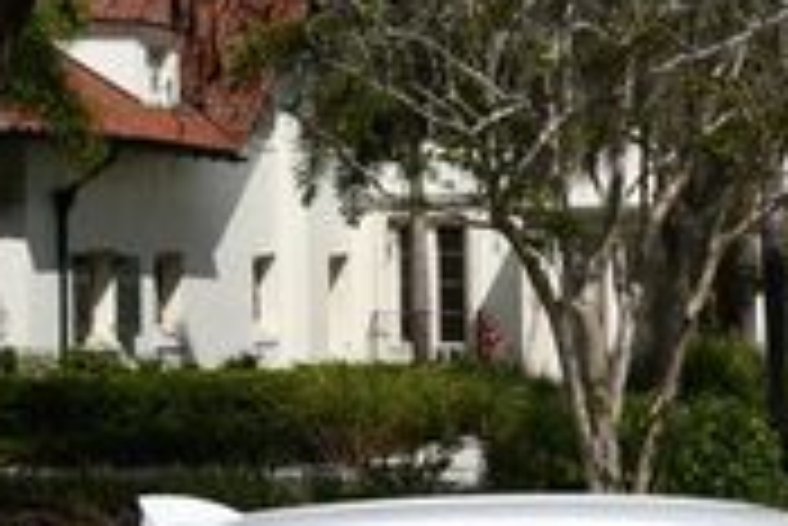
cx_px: 680
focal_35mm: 176
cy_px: 477
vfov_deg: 7.8
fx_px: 3856
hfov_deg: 11.6
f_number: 9
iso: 100
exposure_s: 1/320
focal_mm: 24
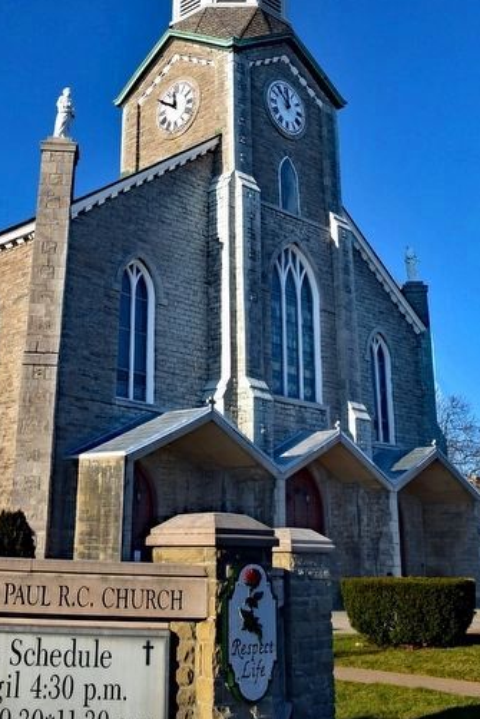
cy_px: 173
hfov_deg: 31.0
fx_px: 859
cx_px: 161
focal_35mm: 43
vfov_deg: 43.8
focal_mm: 18
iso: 100
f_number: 8
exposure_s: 1/250
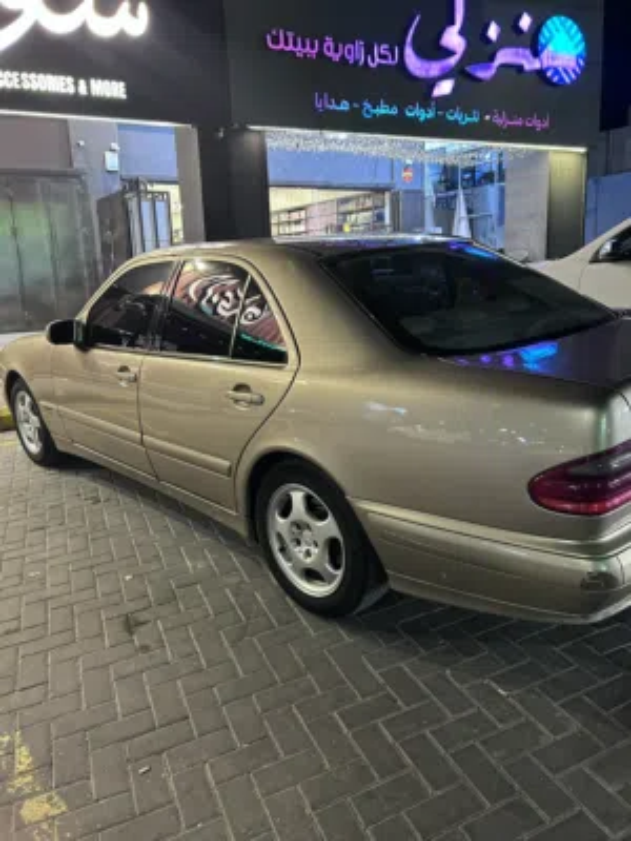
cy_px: 420
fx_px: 632
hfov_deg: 53.1
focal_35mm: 26
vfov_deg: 67.3
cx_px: 316
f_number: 1.5
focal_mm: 5.7
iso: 400
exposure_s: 1/50
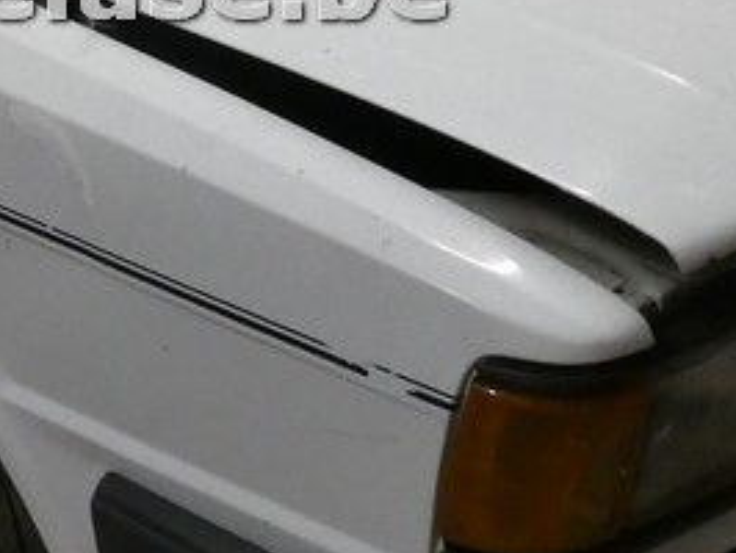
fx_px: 2086
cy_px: -17
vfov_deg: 14.8
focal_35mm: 98
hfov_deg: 19.4
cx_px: -6
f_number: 3.3
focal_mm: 4.3
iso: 320
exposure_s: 1/60
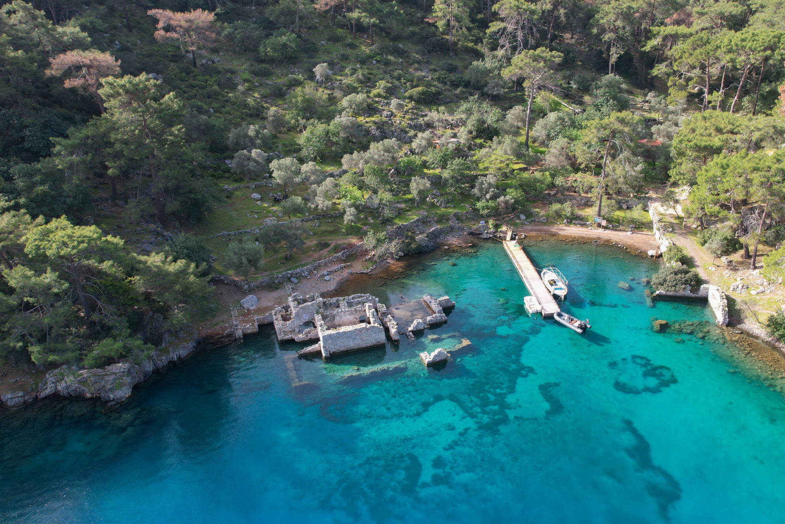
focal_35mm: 28
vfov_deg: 46.4
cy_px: 255
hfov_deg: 65.2
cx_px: 442
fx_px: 611
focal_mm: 8.38
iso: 100
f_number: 2.8
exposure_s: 1/400
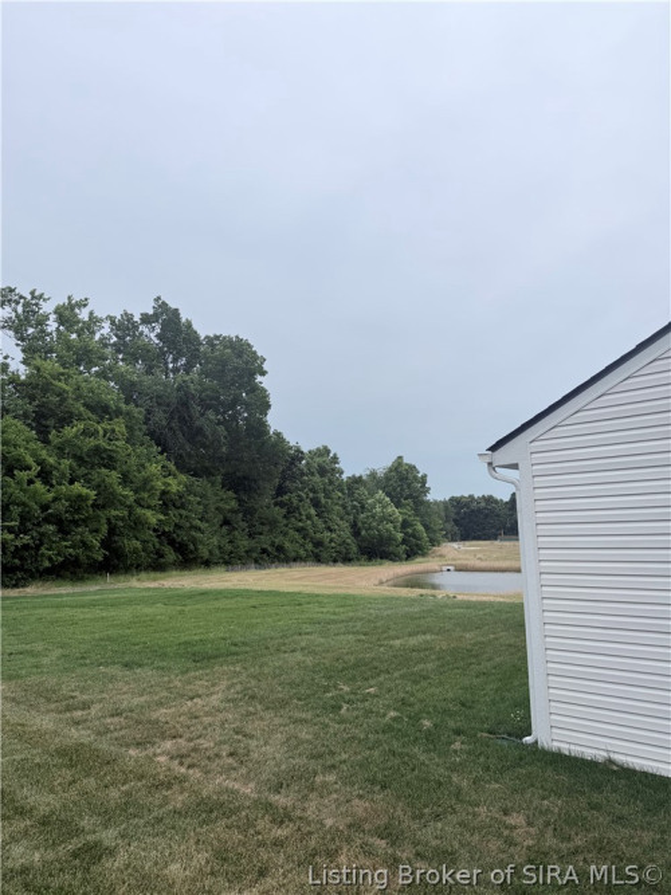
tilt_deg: +9.6
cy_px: 448
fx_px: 620
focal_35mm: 24
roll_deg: +1.8
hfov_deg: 56.8
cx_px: 336
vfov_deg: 71.6
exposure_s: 1/4673
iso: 80
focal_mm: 6.76
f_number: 1.78
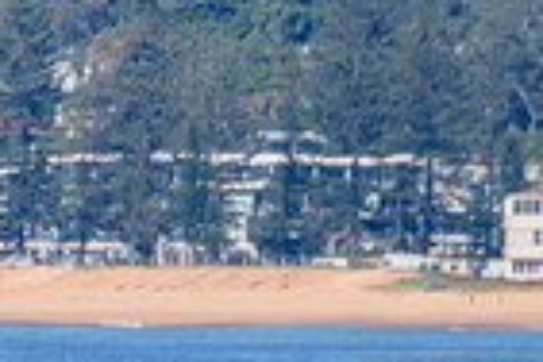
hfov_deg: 1.0
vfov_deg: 0.7
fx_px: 30918
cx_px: 805
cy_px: 703
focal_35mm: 2050
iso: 110
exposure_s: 1/2000
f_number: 5.6
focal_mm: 500
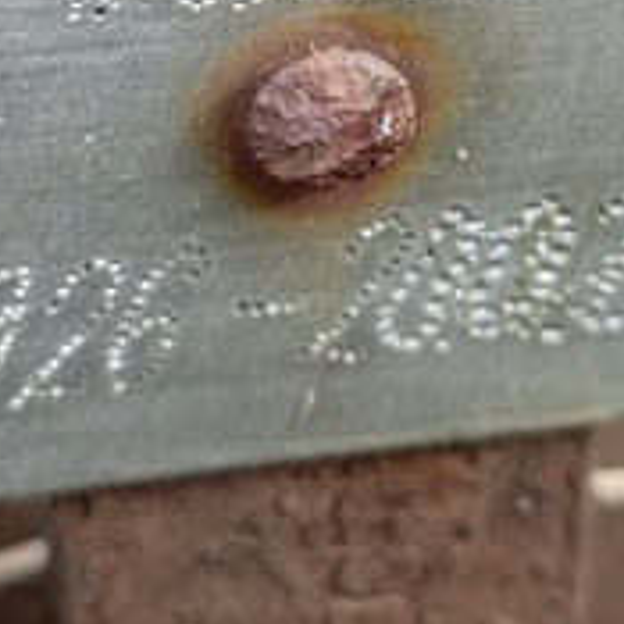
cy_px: 18
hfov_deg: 17.2
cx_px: 342
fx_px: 2060
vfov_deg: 16.9
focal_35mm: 101
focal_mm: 4.76
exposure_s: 1/100
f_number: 1.69
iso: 243
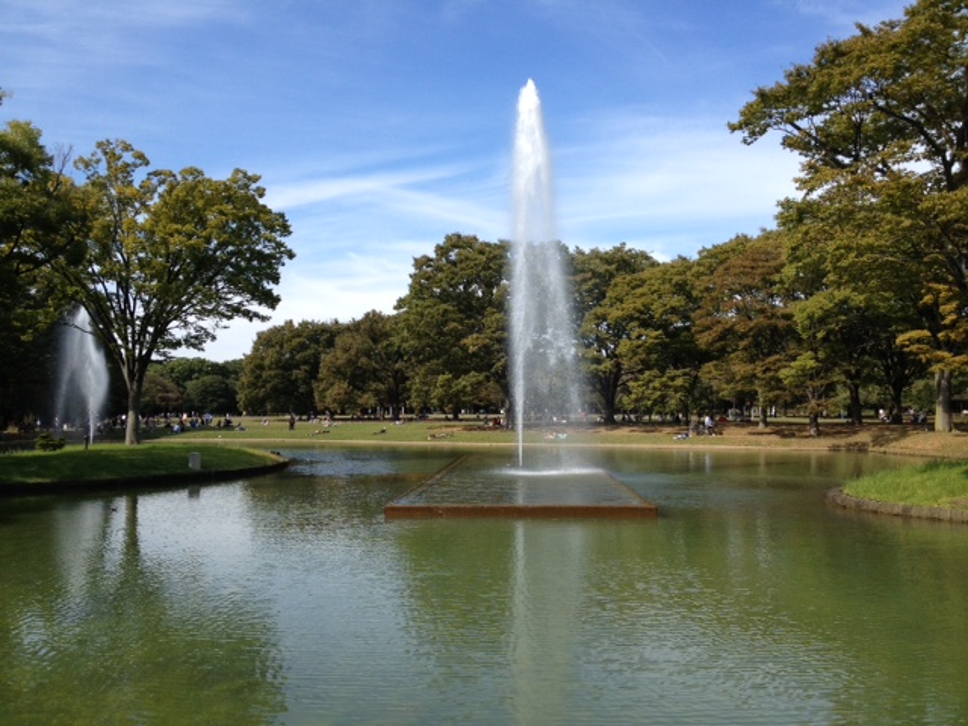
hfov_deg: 52.6
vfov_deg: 40.7
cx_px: 484
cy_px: 363
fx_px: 979
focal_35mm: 35
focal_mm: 4.28
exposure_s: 1/1227
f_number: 2.4
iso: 50
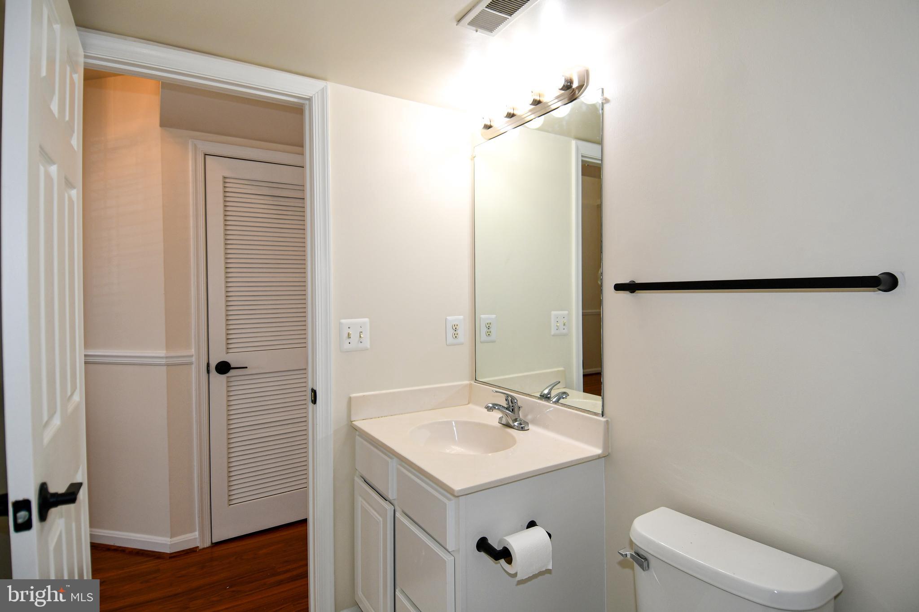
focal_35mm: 18
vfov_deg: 67.4
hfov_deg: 90.0
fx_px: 459
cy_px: 306
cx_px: 460
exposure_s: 1/80
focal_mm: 12
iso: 200
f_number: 4.5
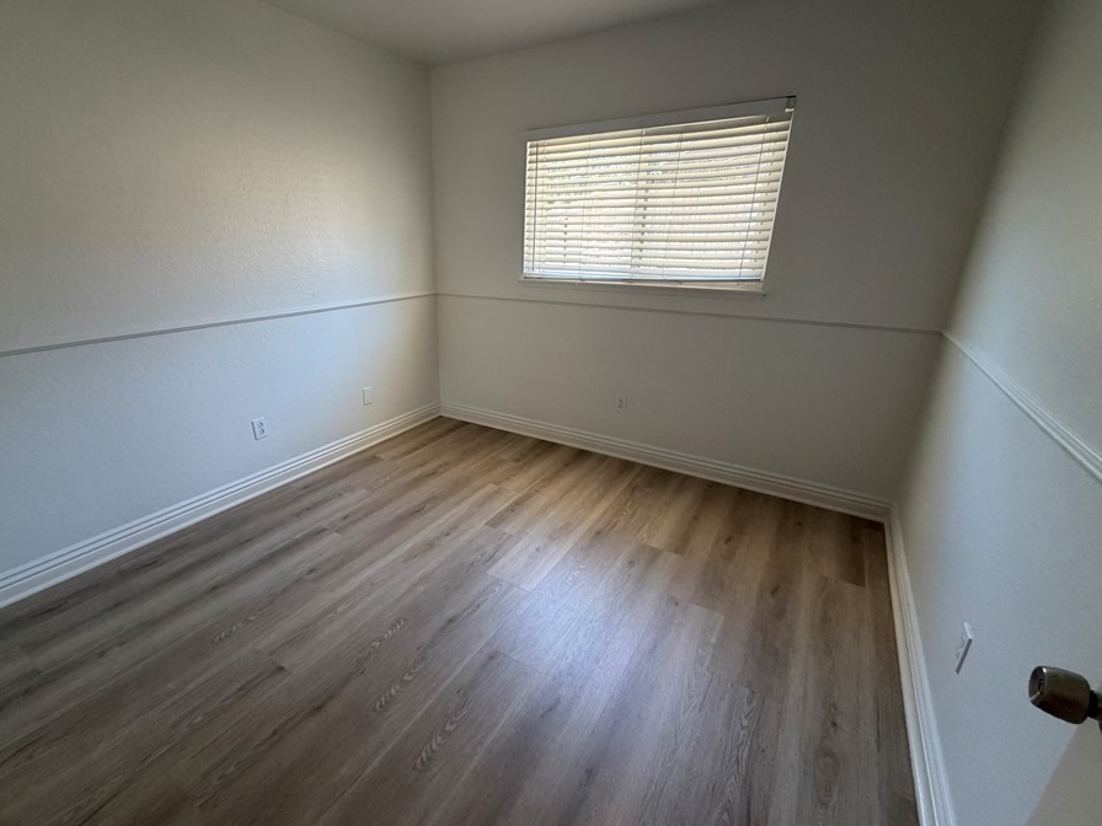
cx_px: 488
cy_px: 411
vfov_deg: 78.1
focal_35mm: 16
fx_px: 509
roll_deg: +0.6
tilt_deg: -18.7
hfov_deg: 94.1
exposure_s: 1/60
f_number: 2.2
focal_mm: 2.22
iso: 250
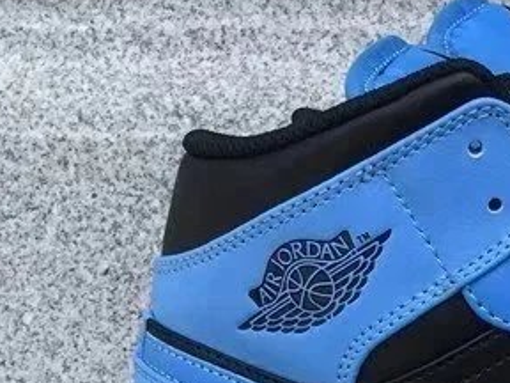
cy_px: 554
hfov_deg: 19.0
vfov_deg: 14.3
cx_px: 636
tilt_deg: -19.7
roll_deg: +0.6
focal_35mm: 97
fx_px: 1429
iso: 25
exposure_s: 1/627
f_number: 2.4
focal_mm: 3.3
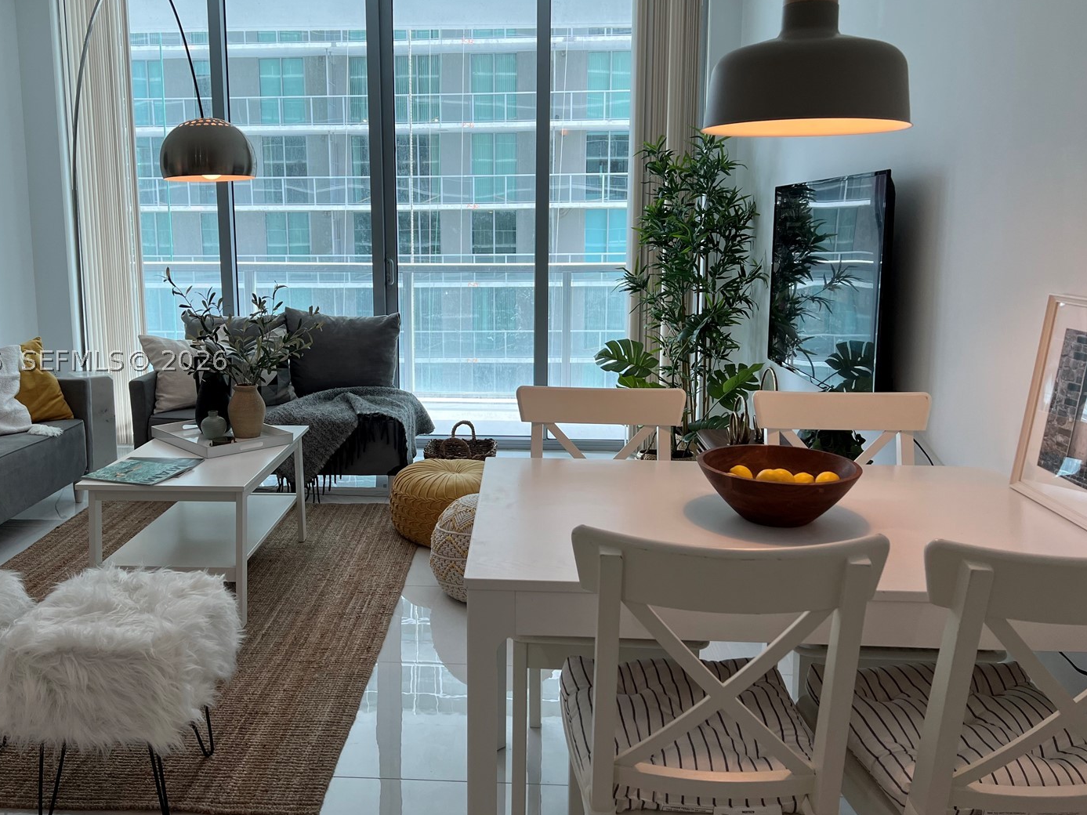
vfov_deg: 46.7
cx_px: 468
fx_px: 942
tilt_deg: -8.1
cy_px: 360
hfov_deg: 59.7
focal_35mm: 30
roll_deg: +0.3
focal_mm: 5.7
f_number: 1.5
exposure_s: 1/365
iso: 50
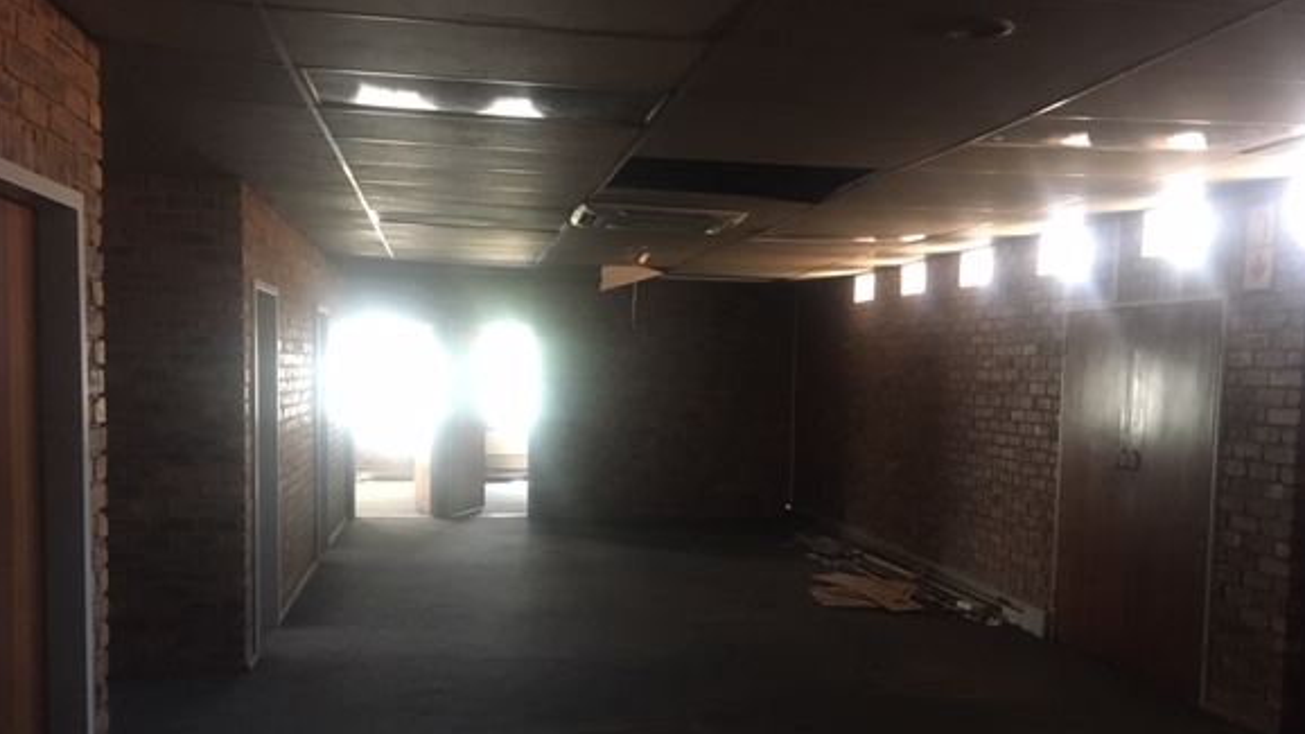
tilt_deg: -5.0
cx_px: 686
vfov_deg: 33.5
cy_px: 463
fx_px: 1211
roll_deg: -1.2
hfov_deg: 56.6
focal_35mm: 35
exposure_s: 1/17
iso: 250
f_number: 2.2
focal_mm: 4.15
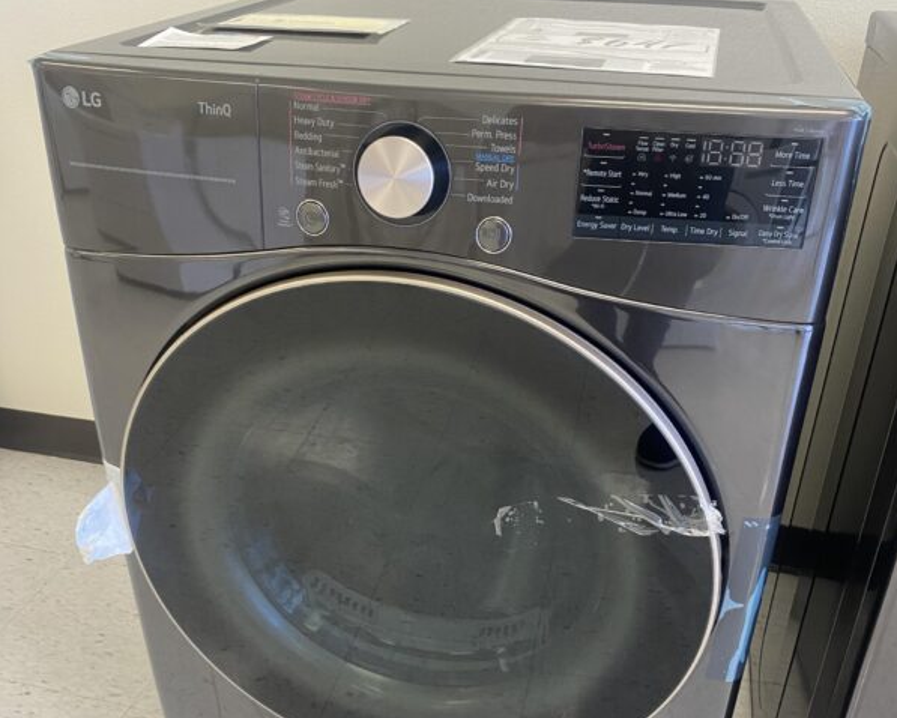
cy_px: 433
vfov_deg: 43.2
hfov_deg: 52.8
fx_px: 903
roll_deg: -0.9
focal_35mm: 34
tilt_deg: -30.5
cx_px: 449
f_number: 1.8
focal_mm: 4.25
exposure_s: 1/65
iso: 100
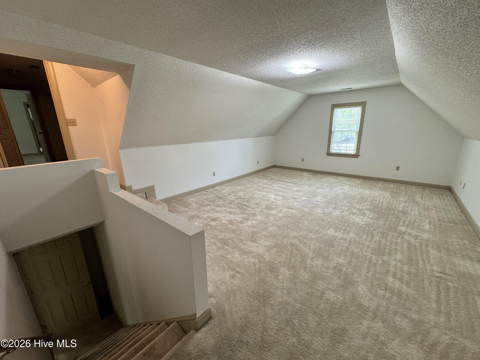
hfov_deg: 102.1
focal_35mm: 14
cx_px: 240
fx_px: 194
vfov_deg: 85.7
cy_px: 180
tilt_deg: -14.0
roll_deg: +1.3
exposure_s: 1/60
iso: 250
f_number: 2.2
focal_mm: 2.22
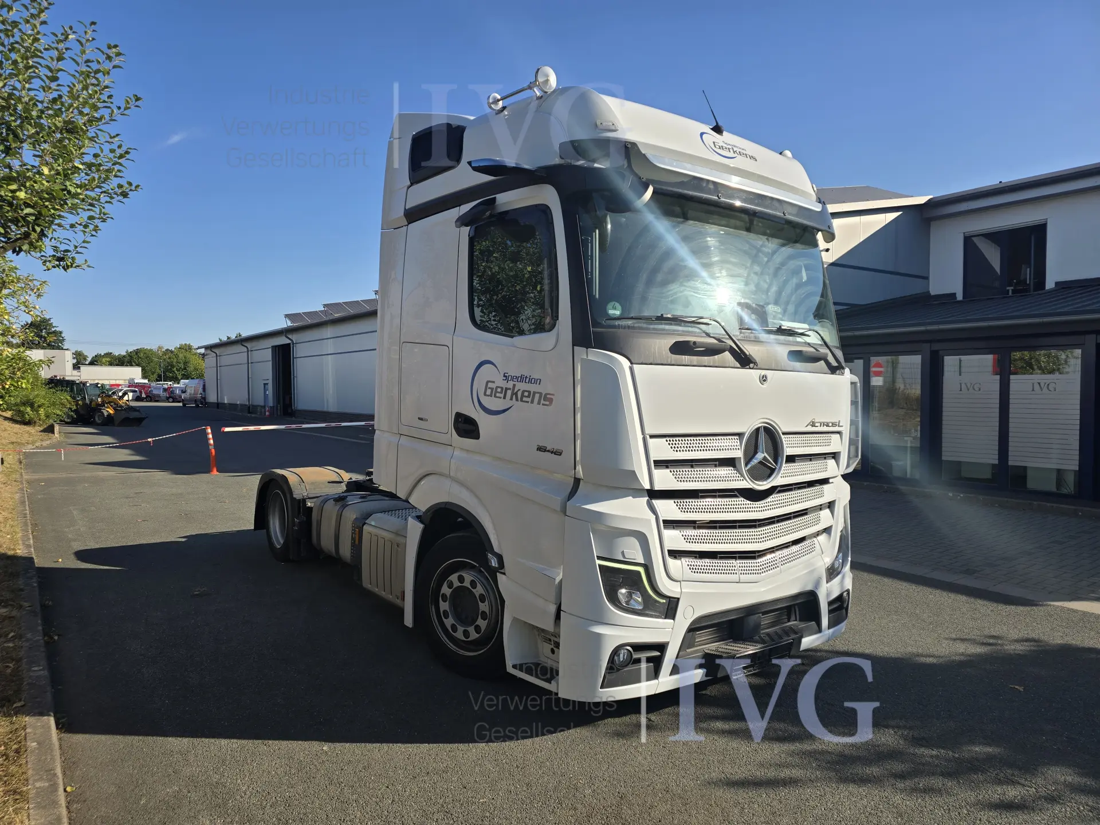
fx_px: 731
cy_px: 412
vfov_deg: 58.9
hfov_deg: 73.9
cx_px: 550
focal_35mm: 23
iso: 12
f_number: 1.7
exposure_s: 1/673
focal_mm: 6.3
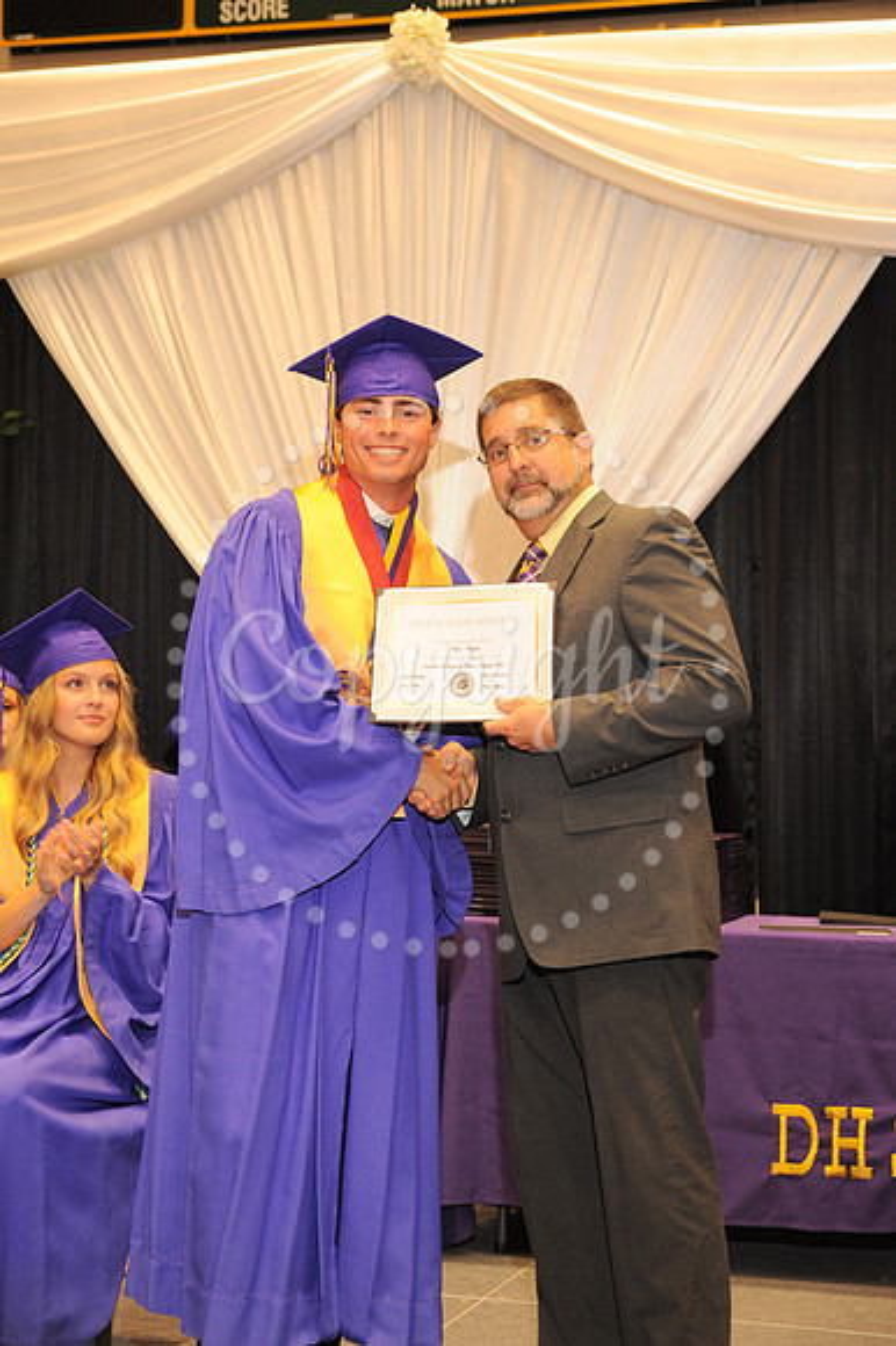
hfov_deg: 20.6
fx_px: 2467
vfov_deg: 30.5
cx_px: 448
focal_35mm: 66
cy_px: 673
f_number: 5.6
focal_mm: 66
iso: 1250
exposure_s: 1/60
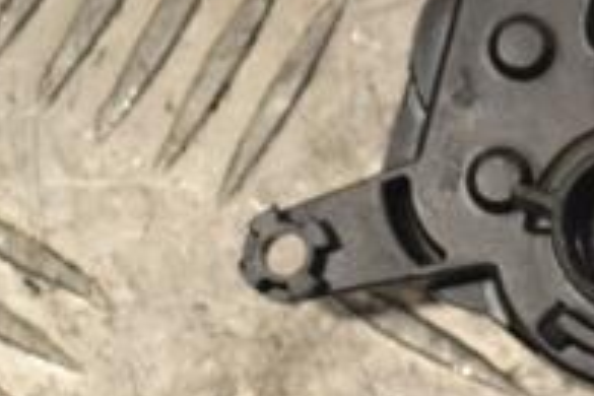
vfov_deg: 5.4
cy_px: 119
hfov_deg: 8.1
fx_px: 4183
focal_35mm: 254
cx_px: 685
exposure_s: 1/800
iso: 3200
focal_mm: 55
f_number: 5.6
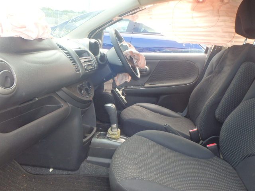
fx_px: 206
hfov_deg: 63.4
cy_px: 96
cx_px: 128
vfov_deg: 49.7
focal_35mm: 28
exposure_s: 1/80
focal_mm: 5
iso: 125
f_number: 3.9
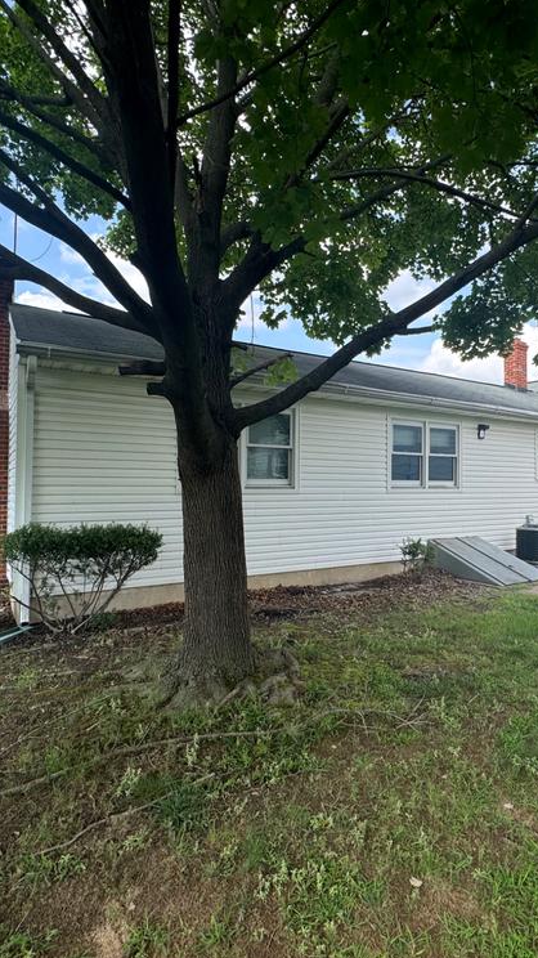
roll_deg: -2.0
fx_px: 533
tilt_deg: +0.4
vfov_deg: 83.9
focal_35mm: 21
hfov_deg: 52.7
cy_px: 470
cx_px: 349
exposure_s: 1/488
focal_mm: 2.22
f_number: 2.2
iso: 40
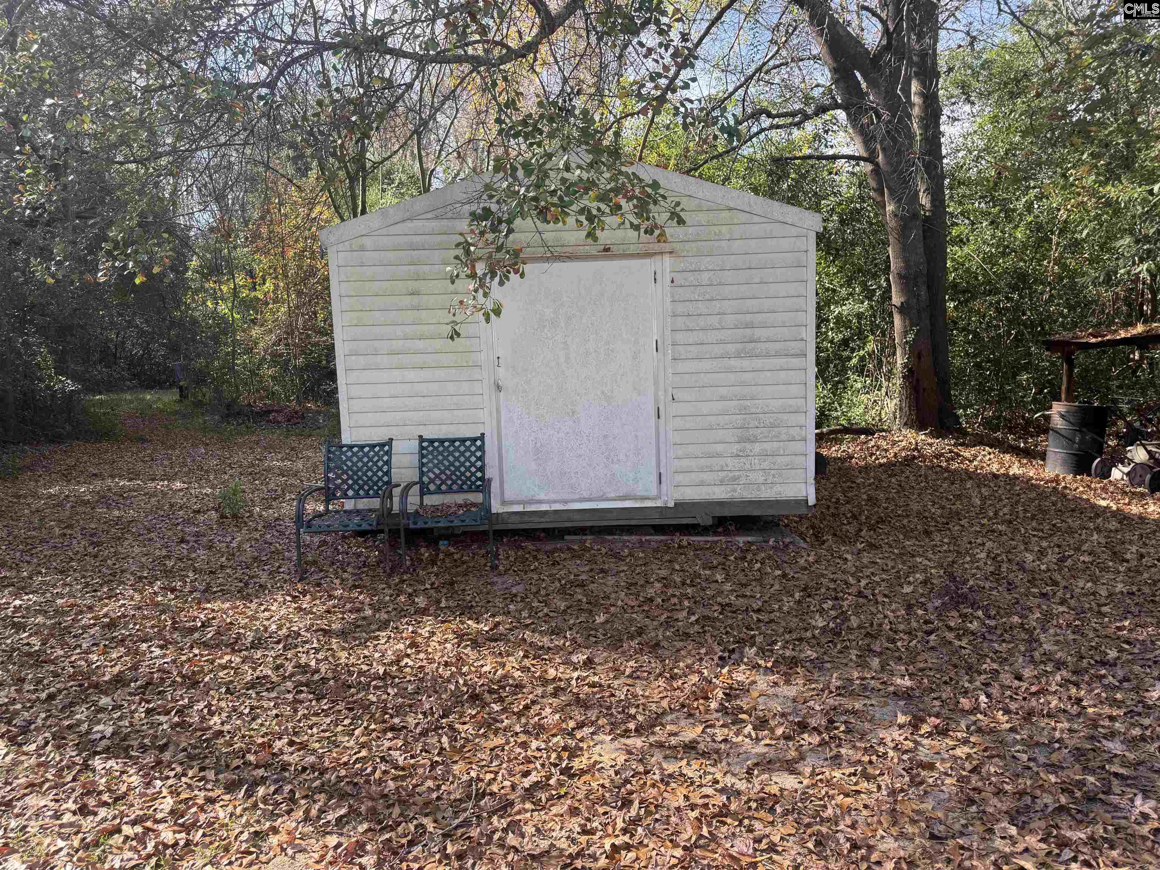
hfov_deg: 71.6
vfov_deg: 56.8
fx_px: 804
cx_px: 580
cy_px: 435
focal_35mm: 24
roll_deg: +1.1
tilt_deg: -8.7
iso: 80
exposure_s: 1/572
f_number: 1.78
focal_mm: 6.76
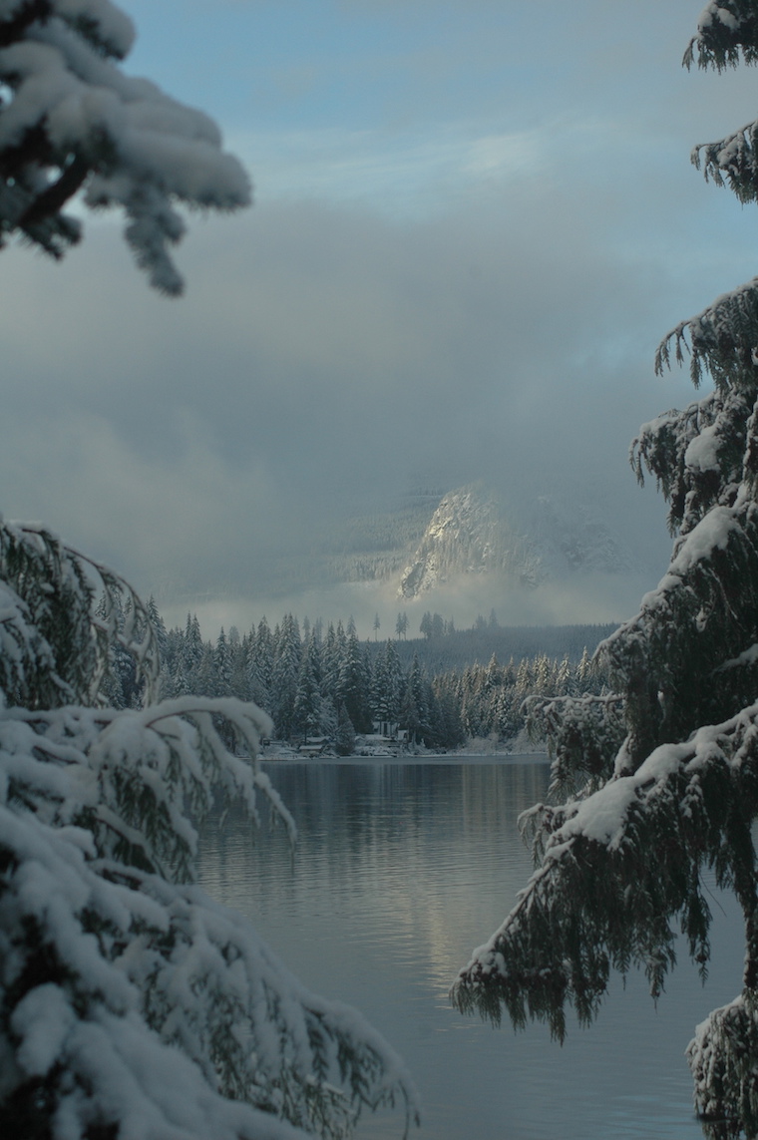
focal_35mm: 105
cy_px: 570
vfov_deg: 19.5
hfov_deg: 13.0
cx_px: 379
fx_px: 3322
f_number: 7.1
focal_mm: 70
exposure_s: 1/200
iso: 200
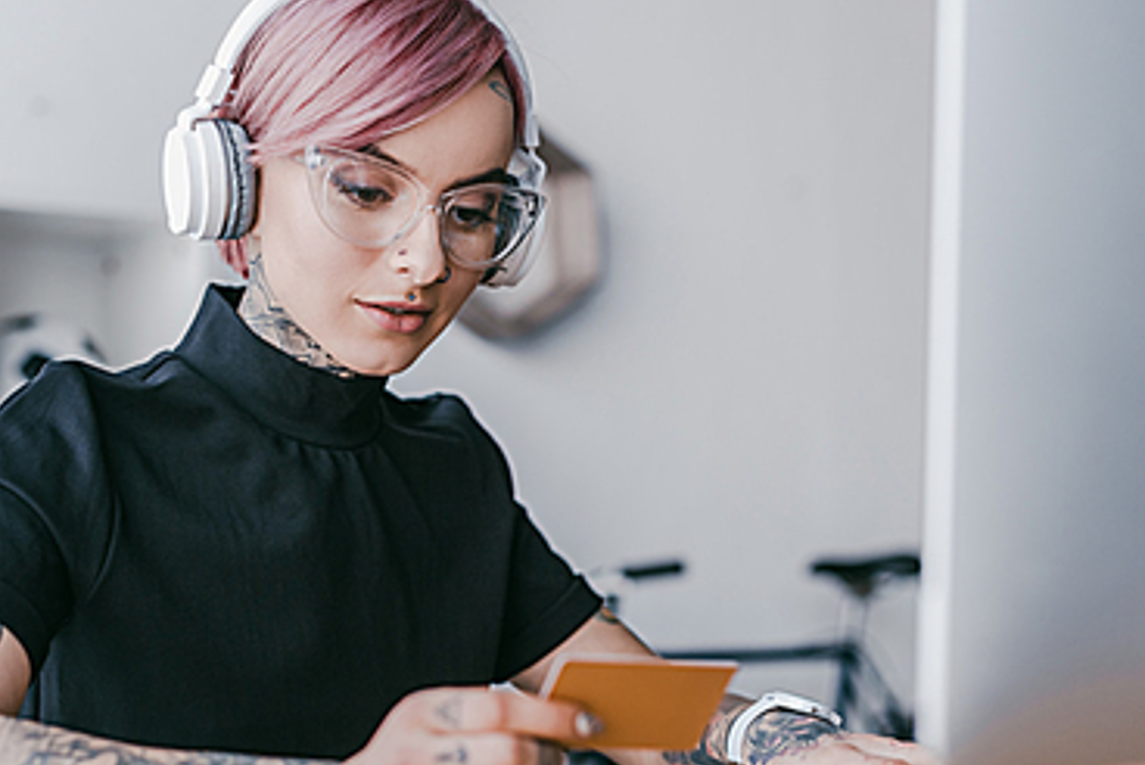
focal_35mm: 68
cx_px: 442
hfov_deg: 29.5
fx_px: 2164
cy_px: 460
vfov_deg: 20.0
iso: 400
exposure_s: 1/200
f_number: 2.8
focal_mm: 50
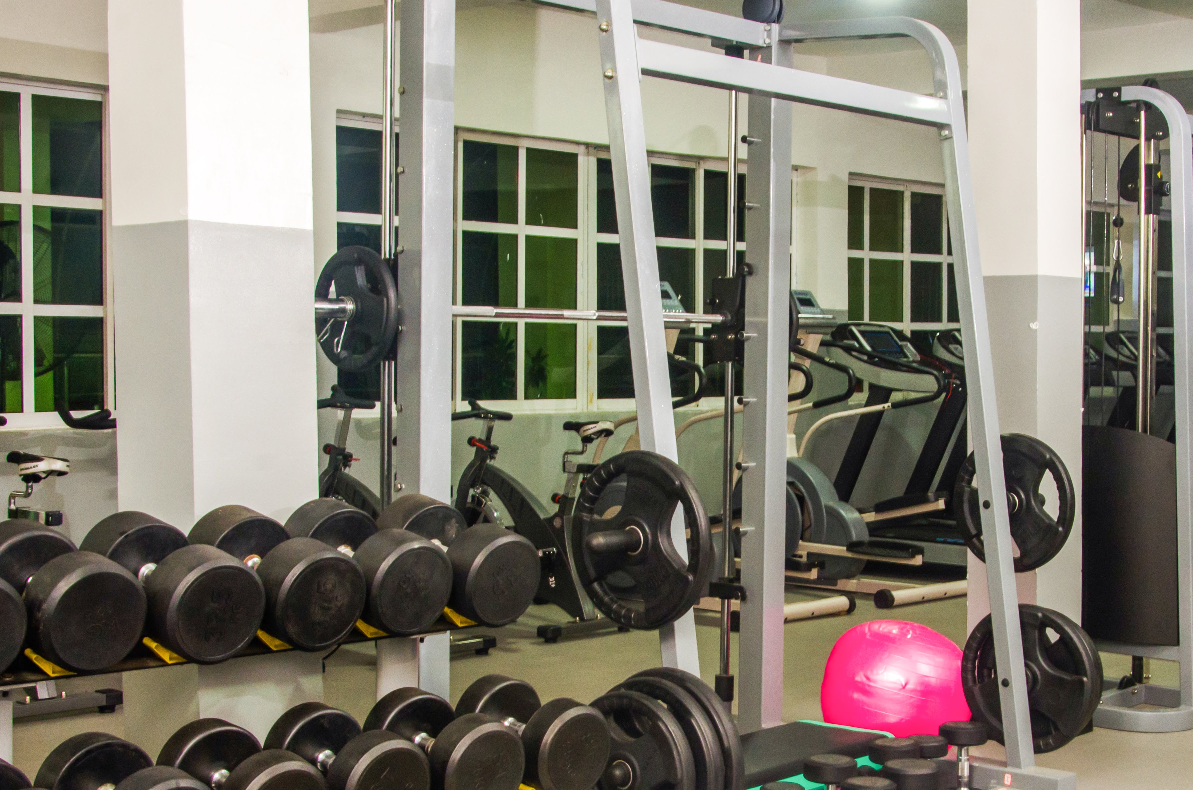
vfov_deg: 25.9
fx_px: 1709
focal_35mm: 52
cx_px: 753
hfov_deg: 38.2
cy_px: 499
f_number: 10
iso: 640
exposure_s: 1/2.5
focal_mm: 25
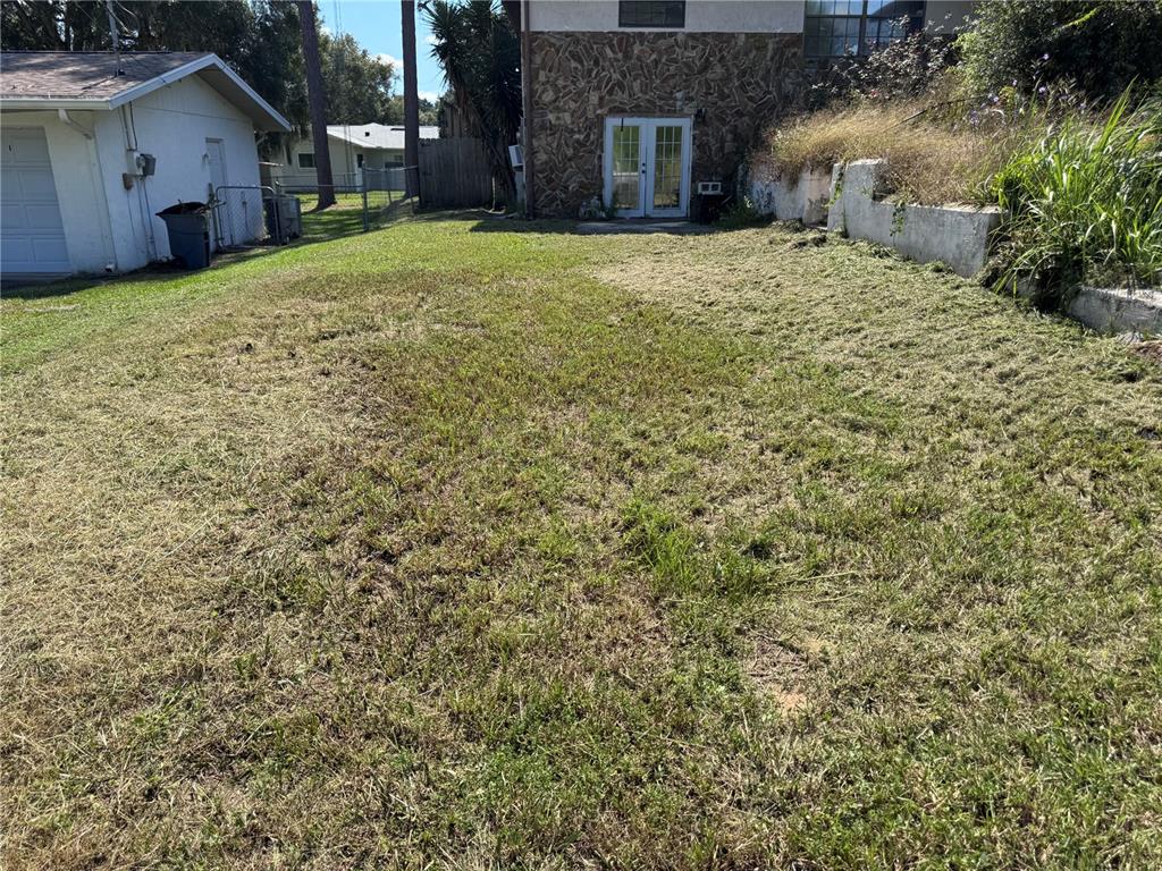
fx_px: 806
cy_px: 436
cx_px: 581
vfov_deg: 56.8
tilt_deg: -18.1
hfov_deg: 71.6
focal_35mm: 24
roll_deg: +0.6
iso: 80
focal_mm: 6.76
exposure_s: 1/2833
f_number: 1.78
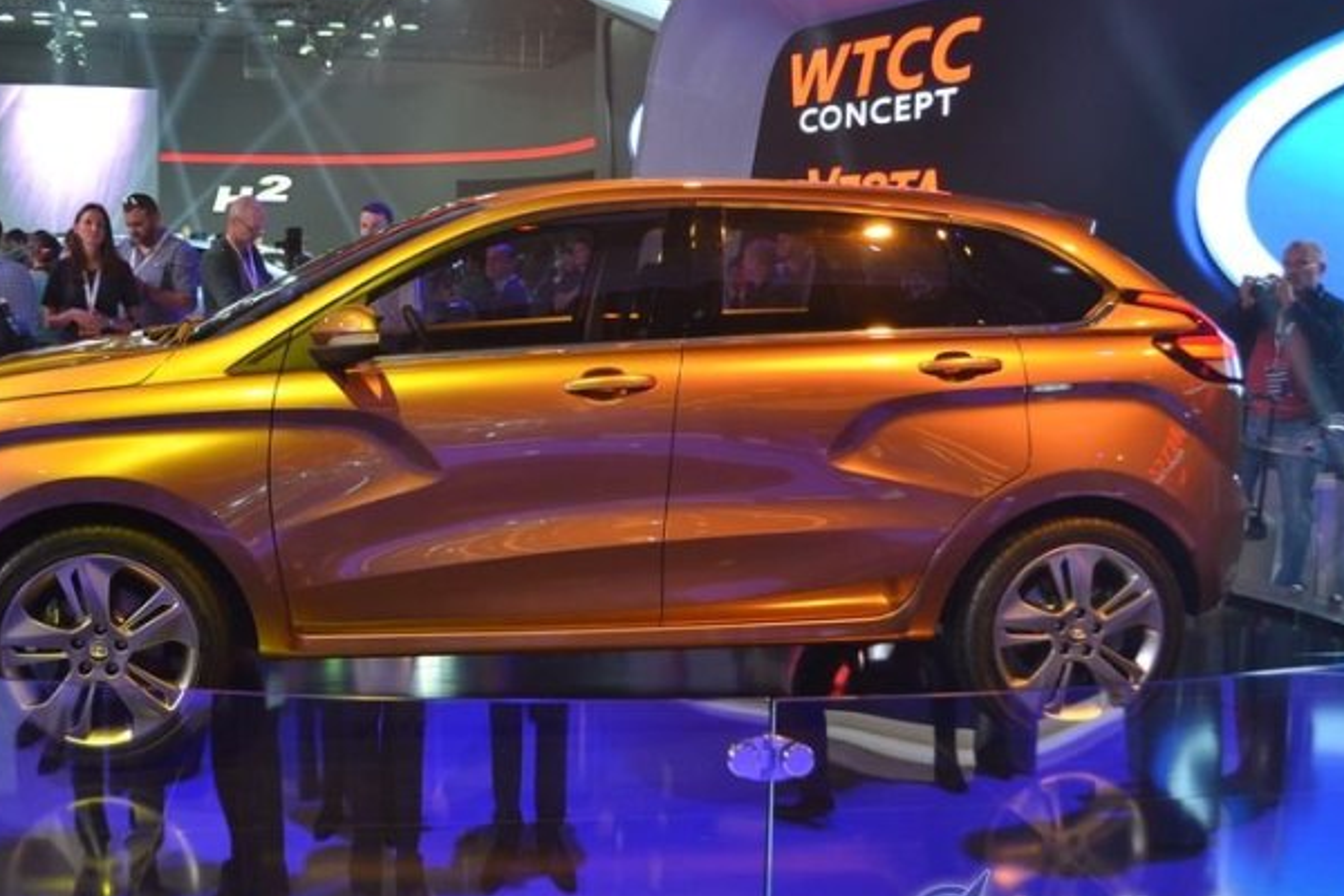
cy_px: 418
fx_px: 1643
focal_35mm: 44
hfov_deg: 44.4
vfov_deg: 30.5
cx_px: 576
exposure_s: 1/60
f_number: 3.8
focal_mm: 22
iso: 500
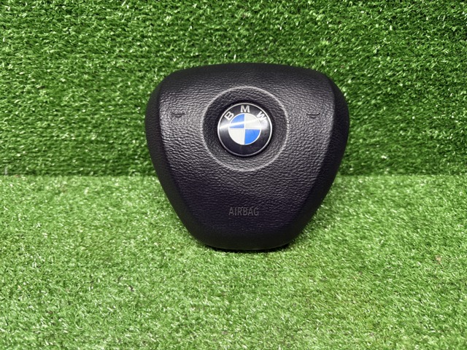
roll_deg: +1.2
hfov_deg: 71.6
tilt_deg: -30.9
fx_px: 324
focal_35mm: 24
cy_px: 175
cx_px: 234
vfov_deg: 56.8
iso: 250
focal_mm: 6.76
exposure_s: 1/50
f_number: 1.78
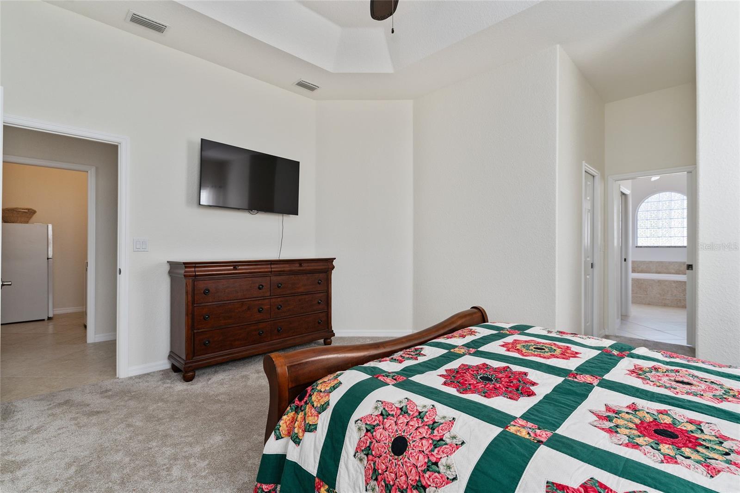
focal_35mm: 17
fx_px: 345
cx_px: 370
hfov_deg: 94.0
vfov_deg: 71.1
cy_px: 246
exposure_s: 1/30
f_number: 7.1
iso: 250
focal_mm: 16.8
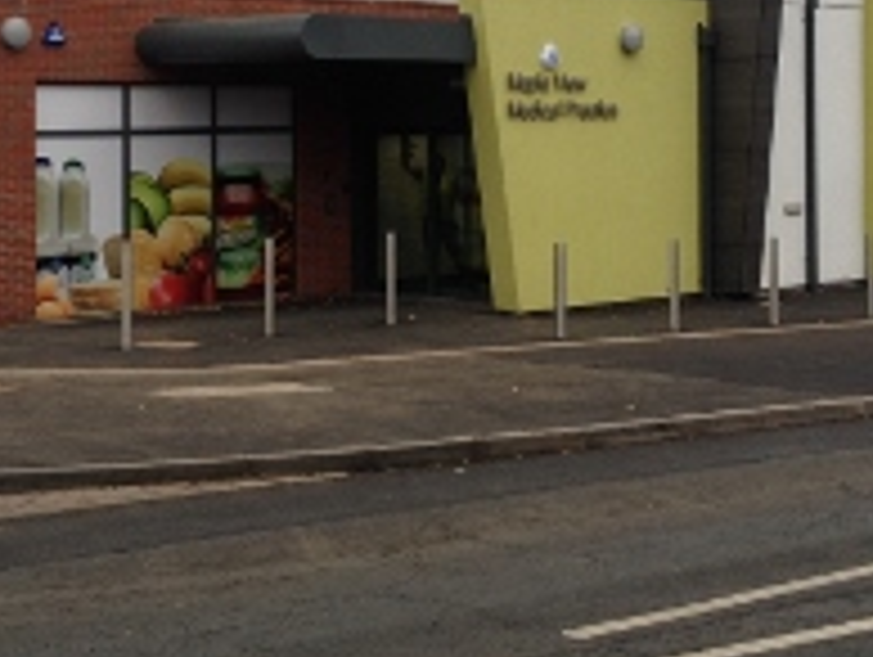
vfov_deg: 18.0
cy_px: 90
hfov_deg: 24.1
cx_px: 346
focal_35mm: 81
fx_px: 2045
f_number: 2.4
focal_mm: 4.28
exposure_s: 1/240
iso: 50
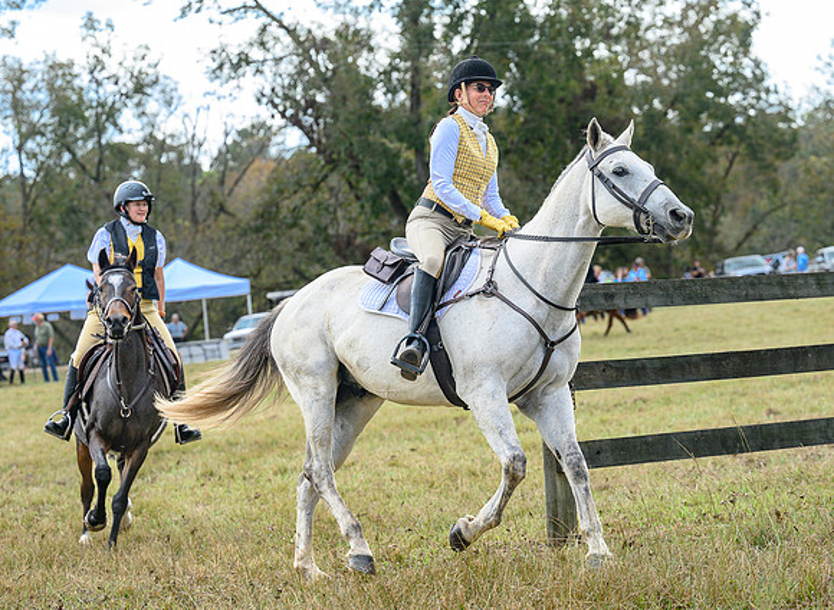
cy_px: 299
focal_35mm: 105
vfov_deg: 13.8
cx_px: 426
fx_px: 2512
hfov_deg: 18.9
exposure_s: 1/1000
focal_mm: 83
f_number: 3.5
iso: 640
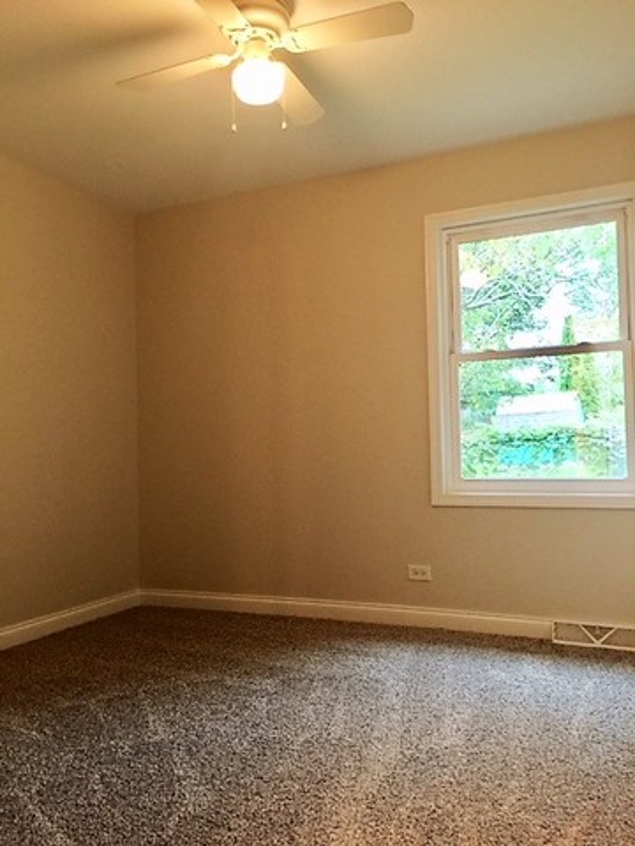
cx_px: 318
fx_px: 709
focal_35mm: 29
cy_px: 423
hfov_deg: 48.2
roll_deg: +0.9
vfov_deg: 61.7
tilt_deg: +3.9
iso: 100
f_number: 2.2
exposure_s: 1/15
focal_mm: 4.15
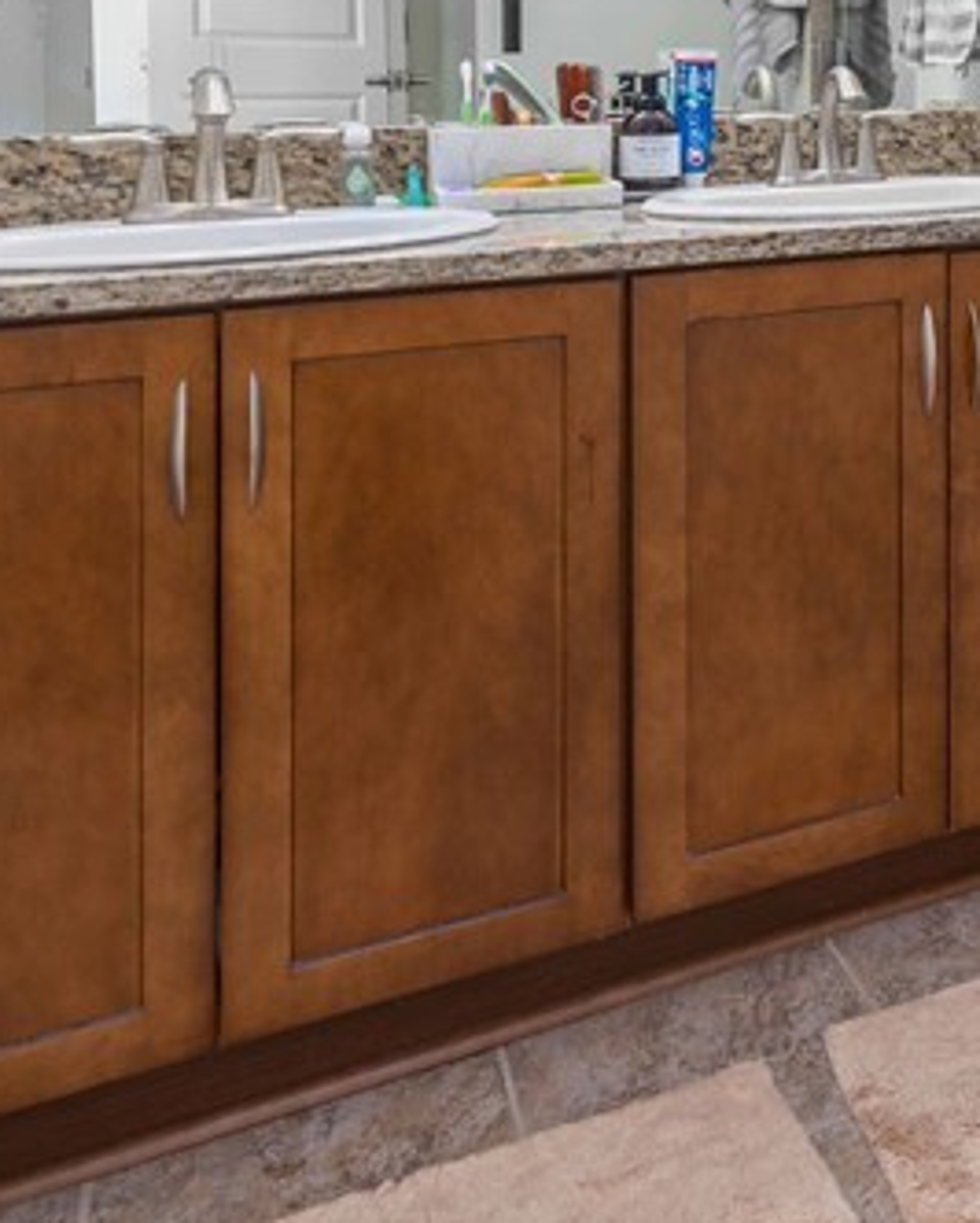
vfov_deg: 37.9
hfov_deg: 28.6
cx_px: 1273
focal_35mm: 43
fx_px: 1558
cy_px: -20
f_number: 8
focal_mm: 14
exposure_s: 1/60
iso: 125
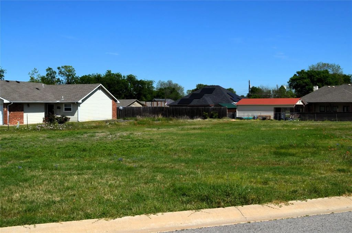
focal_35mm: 42
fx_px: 410
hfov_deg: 46.5
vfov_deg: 31.7
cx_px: 176
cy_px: 116
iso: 100
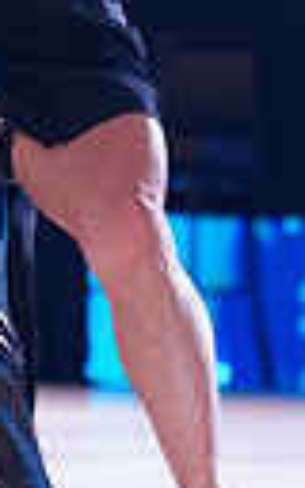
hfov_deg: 2.4
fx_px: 7288
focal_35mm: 548
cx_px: 44
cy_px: -179
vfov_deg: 3.8
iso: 1600
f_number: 2.8
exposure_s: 1/500
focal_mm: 119
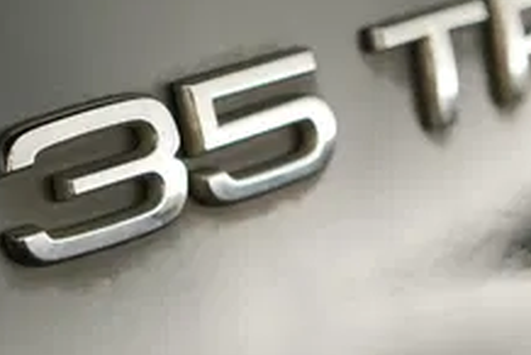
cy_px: 34
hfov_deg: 16.1
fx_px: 1876
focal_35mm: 127
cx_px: 317
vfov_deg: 10.8
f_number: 4
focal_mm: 33
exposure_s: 1/60
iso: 500
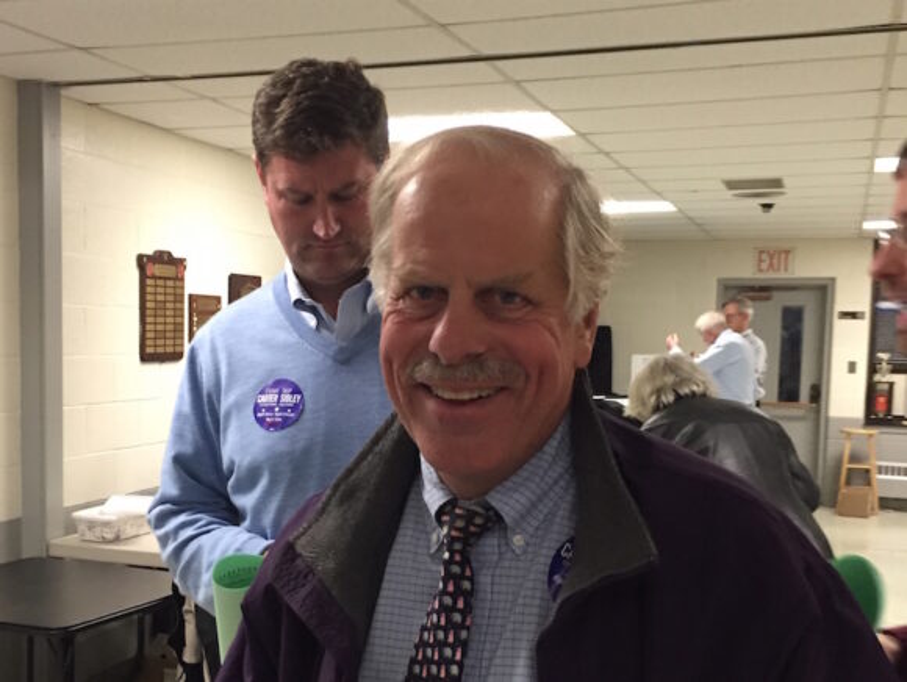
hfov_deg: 47.8
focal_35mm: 39
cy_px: 341
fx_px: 1023
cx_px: 454
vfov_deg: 36.9
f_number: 2.2
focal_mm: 4.15
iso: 200
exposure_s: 1/30
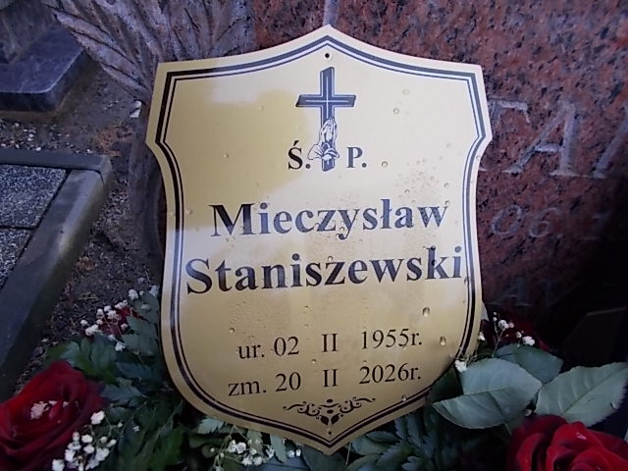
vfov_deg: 53.1
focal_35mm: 26
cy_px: 236
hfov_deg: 67.3
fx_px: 472
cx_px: 314
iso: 80
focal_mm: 4.6
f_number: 3.2
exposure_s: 1/100
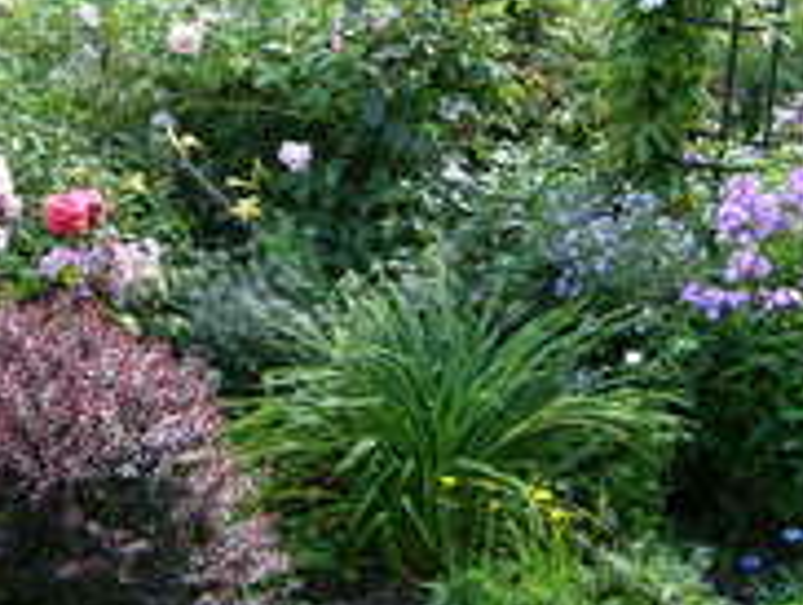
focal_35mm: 87
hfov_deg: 22.3
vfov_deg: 17.0
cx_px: 243
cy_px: 181
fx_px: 2021
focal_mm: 7.5
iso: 50
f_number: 3
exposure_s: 1/78.3
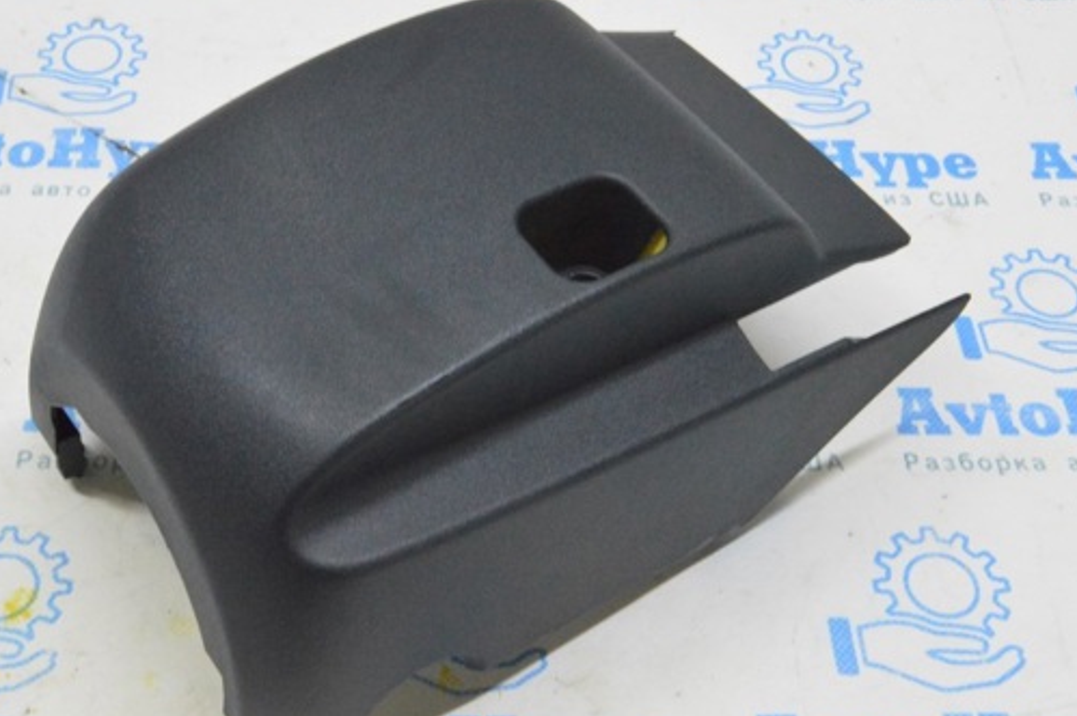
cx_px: 430
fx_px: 1495
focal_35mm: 50
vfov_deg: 27.0
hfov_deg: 39.5
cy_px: 333
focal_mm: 26
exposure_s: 1/20
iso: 6400
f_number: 20
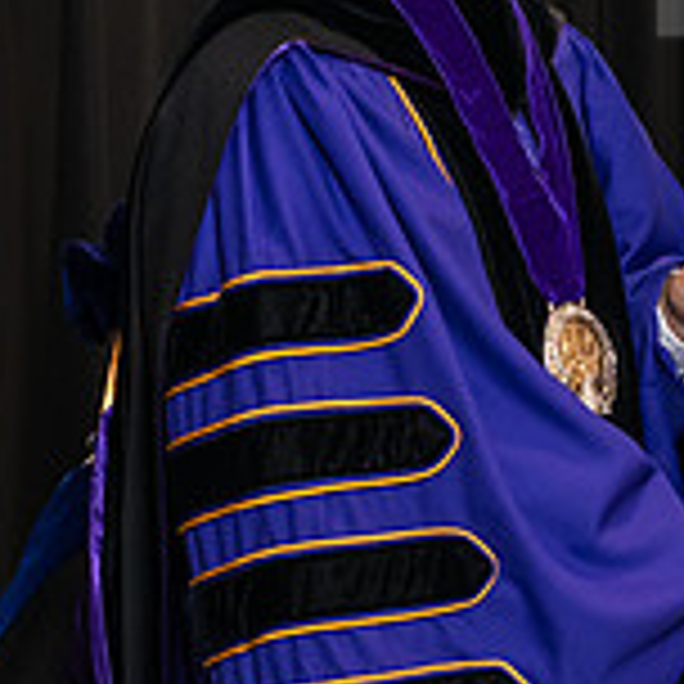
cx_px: 522
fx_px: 5075
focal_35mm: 227
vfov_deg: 7.7
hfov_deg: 7.7
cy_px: 205
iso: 1600
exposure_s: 1/125
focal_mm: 70
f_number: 5
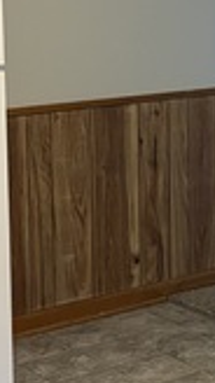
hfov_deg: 10.4
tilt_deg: -8.2
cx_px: 217
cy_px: 123
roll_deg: +0.0
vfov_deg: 18.6
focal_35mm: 115
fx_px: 1168
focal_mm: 5.96
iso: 400
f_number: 1.6
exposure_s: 1/60
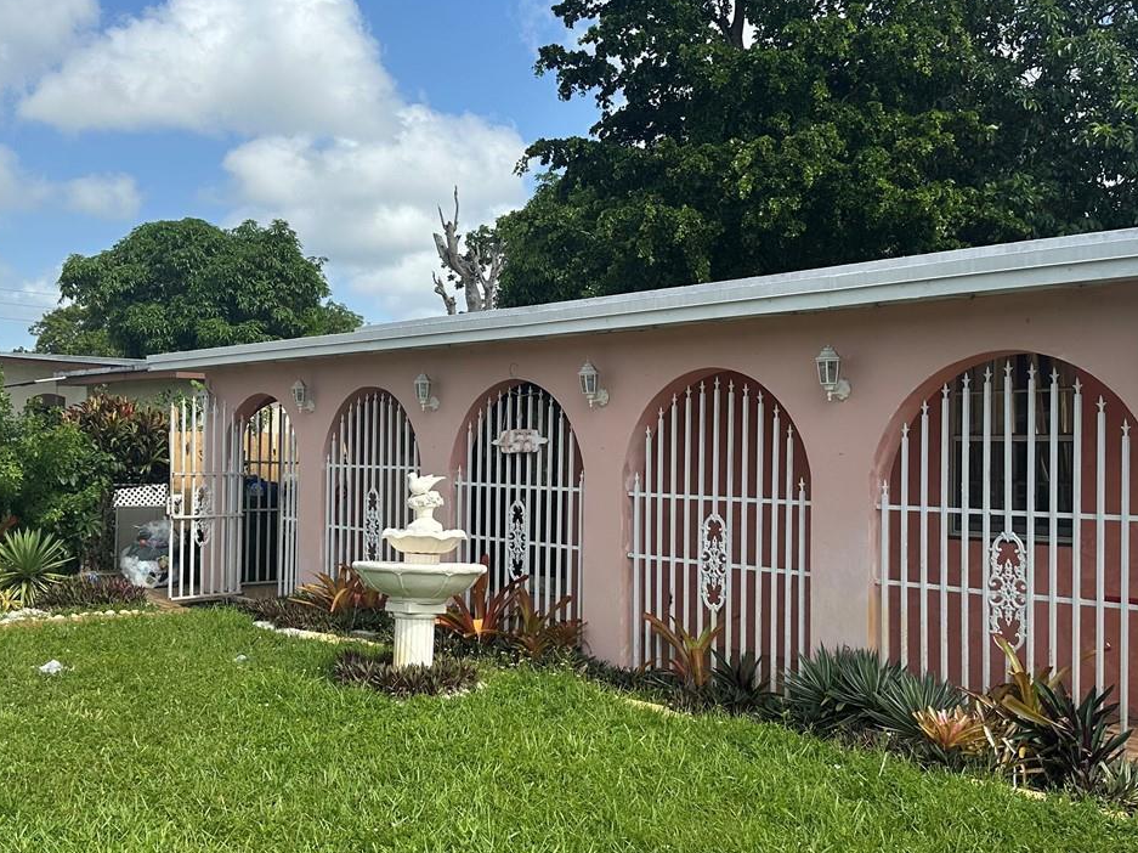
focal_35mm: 41
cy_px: 462
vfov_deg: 35.1
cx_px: 509
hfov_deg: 45.7
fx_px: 1347
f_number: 1.78
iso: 80
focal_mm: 6.86
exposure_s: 1/4184
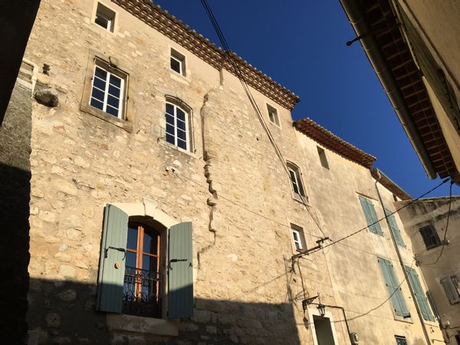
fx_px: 385
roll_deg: +6.4
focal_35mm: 29
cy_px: 172
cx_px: 230
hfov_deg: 61.7
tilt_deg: +35.1
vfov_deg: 48.2
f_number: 2.2
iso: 25
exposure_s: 1/2404
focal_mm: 4.15
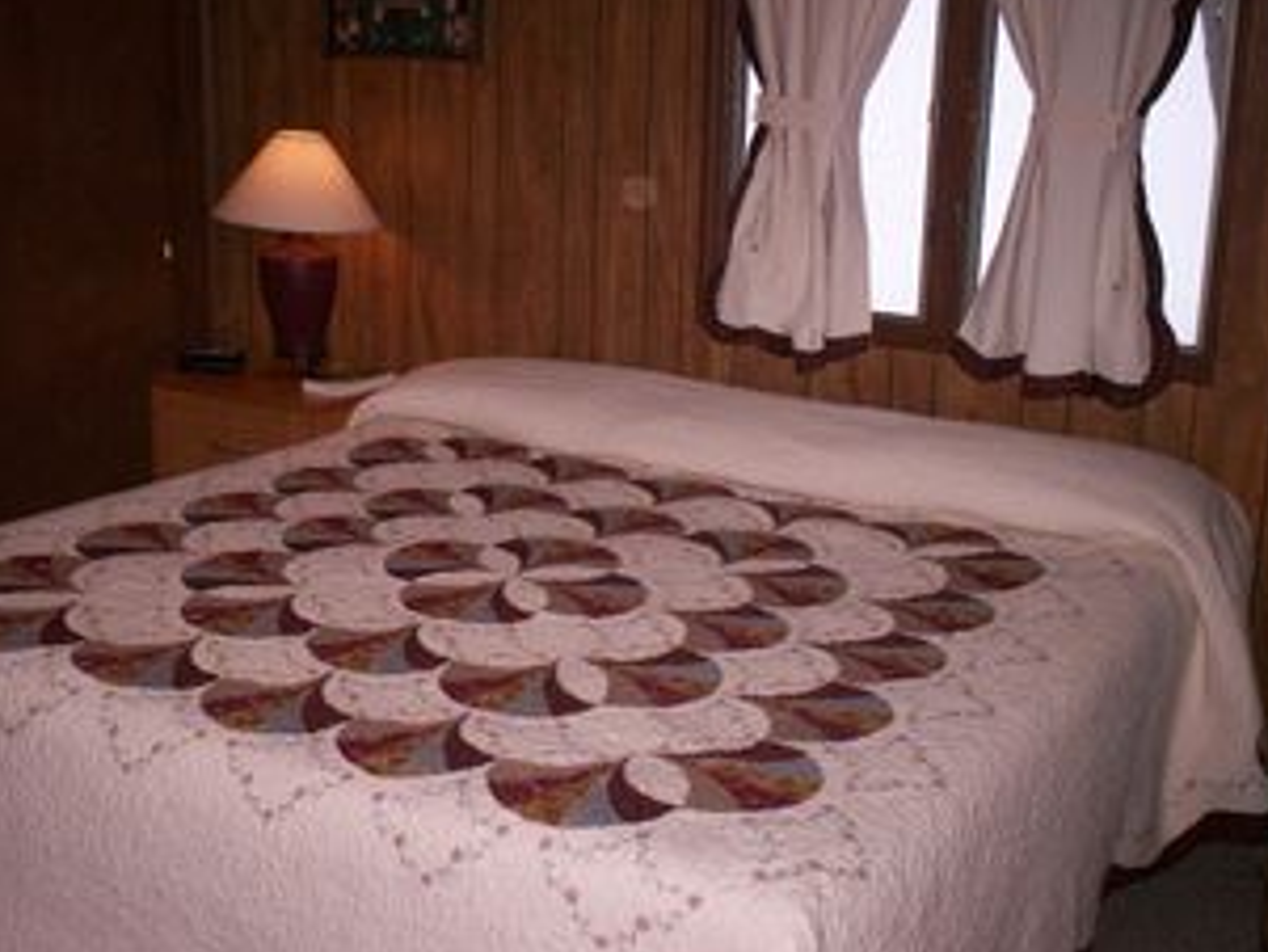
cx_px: 556
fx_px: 1612
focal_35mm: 44
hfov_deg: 42.9
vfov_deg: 32.8
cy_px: 400
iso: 140
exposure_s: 1/60
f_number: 4.5
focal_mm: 6
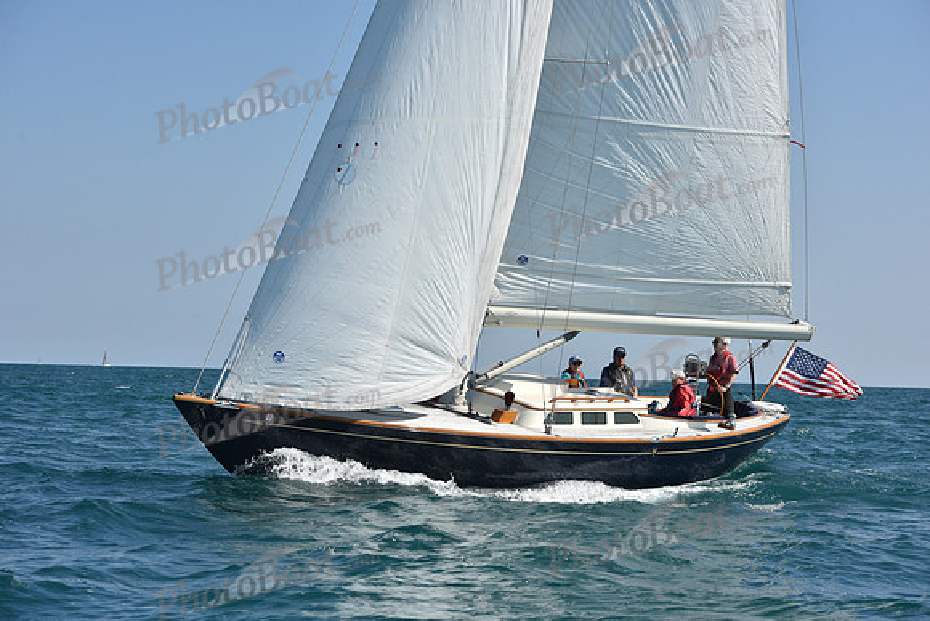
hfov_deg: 24.8
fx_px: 2119
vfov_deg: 16.7
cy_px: 310
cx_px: 465
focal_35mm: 82
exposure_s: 1/1600
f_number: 7.1
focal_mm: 82
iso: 250
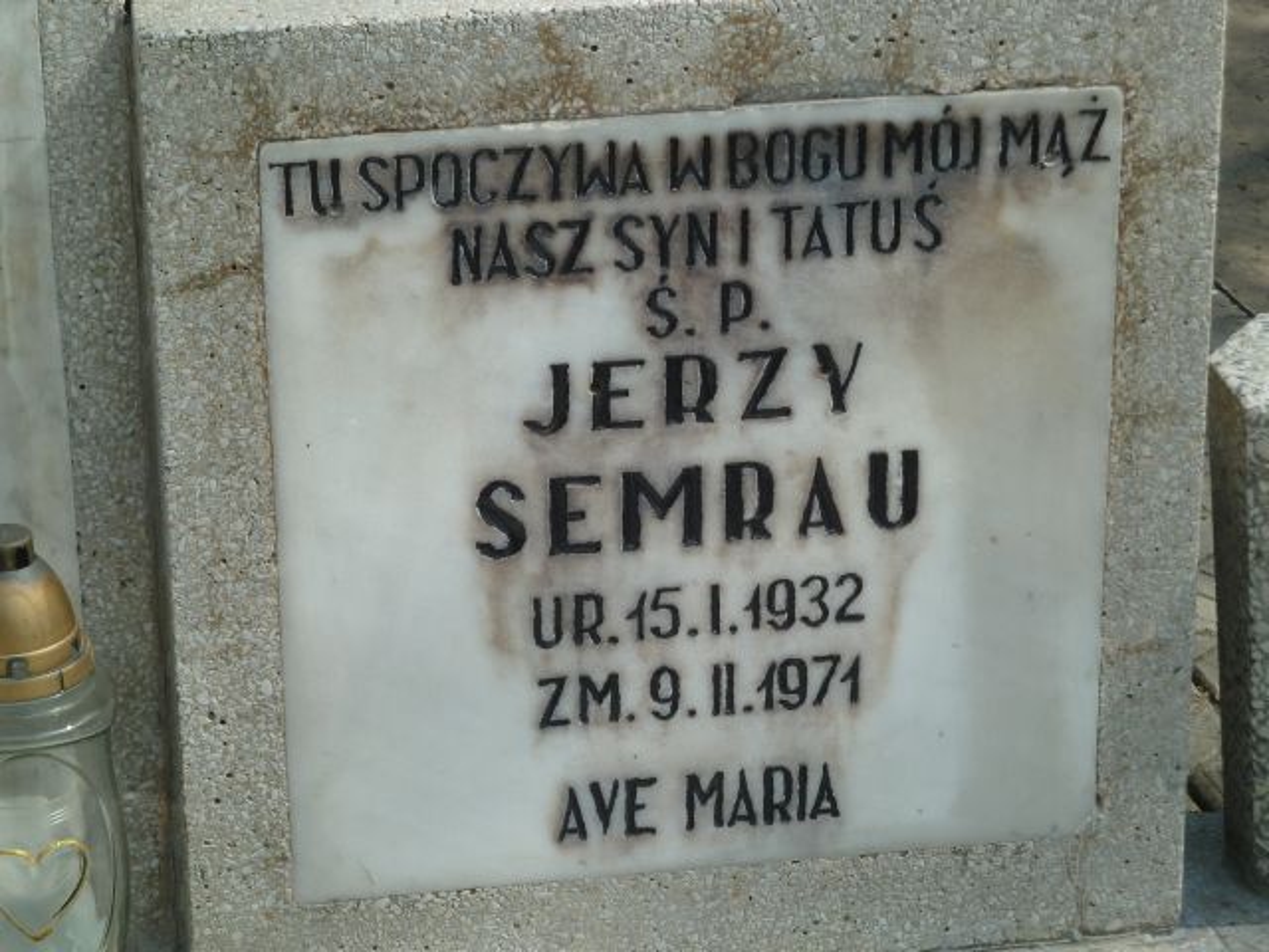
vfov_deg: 13.3
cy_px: 476
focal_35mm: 111
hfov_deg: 17.7
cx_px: 634
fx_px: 4069
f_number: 4.4
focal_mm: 18.2
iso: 80
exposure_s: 1/320
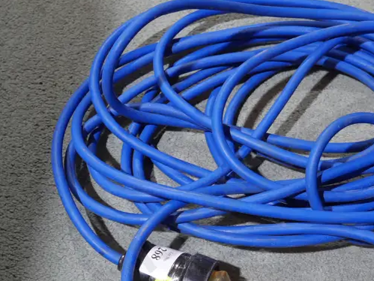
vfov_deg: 18.8
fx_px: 843
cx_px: 226
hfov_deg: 25.0
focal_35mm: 78
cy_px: 194
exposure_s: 1/60
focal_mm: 19
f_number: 4.1
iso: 640
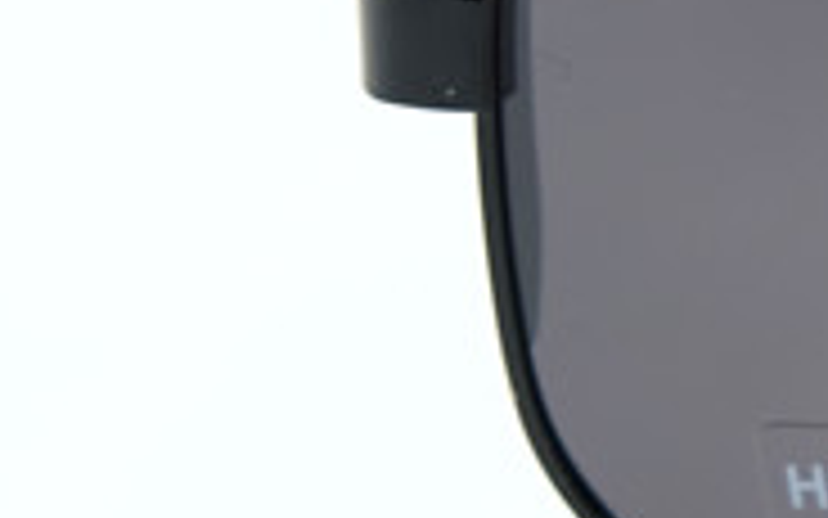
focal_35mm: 326
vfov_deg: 4.0
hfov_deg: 6.1
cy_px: 135
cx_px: 2030
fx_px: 7356
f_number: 4
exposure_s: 1/125
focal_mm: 39
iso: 160
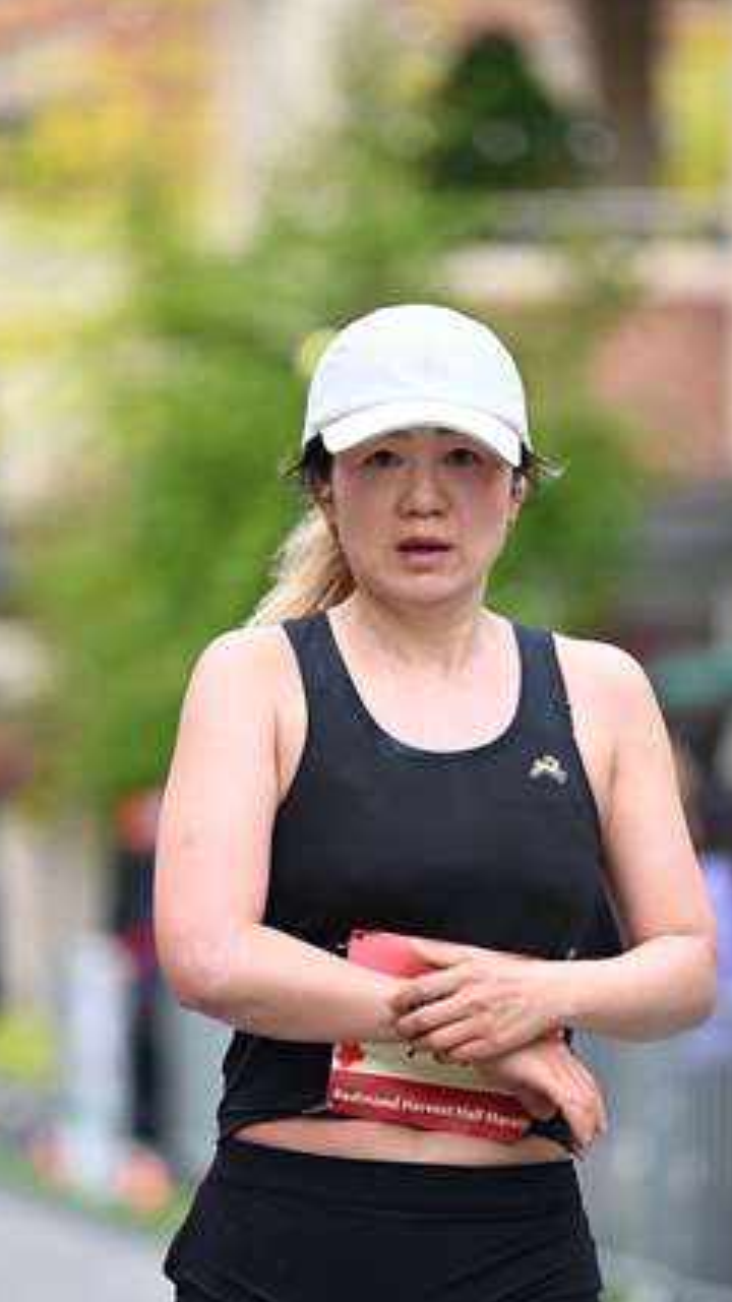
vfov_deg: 10.0
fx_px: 7458
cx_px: 447
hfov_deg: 5.6
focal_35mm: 216
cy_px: 732
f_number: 2.8
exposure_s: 1/2000
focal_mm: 160
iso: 1000
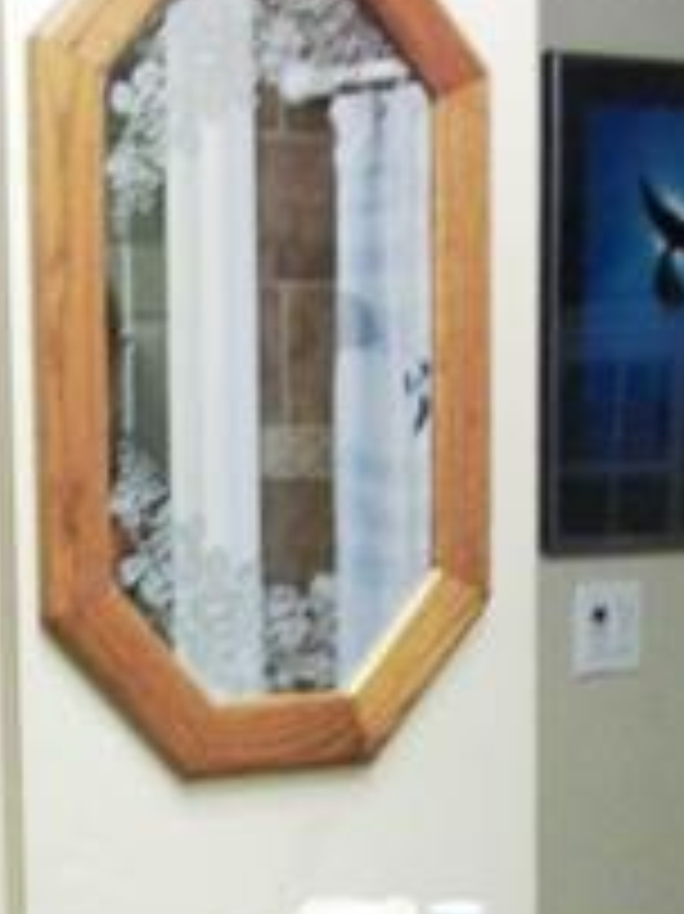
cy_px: 1337
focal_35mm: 121
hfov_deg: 12.2
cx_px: 279
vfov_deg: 15.2
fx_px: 3191
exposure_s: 1/25
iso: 160
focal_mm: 5.7
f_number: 2.9
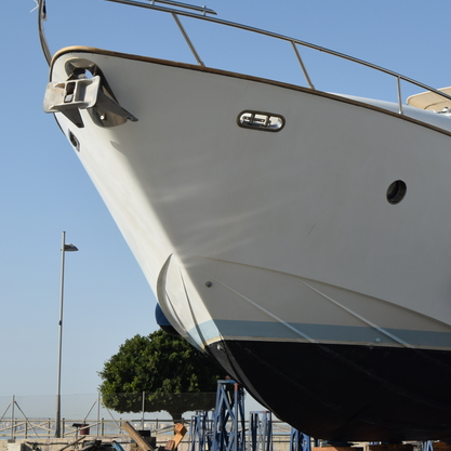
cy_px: 213
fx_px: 1118
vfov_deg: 22.8
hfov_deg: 22.5
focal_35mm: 76
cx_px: 370
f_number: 9
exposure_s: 1/320
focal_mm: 31
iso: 200
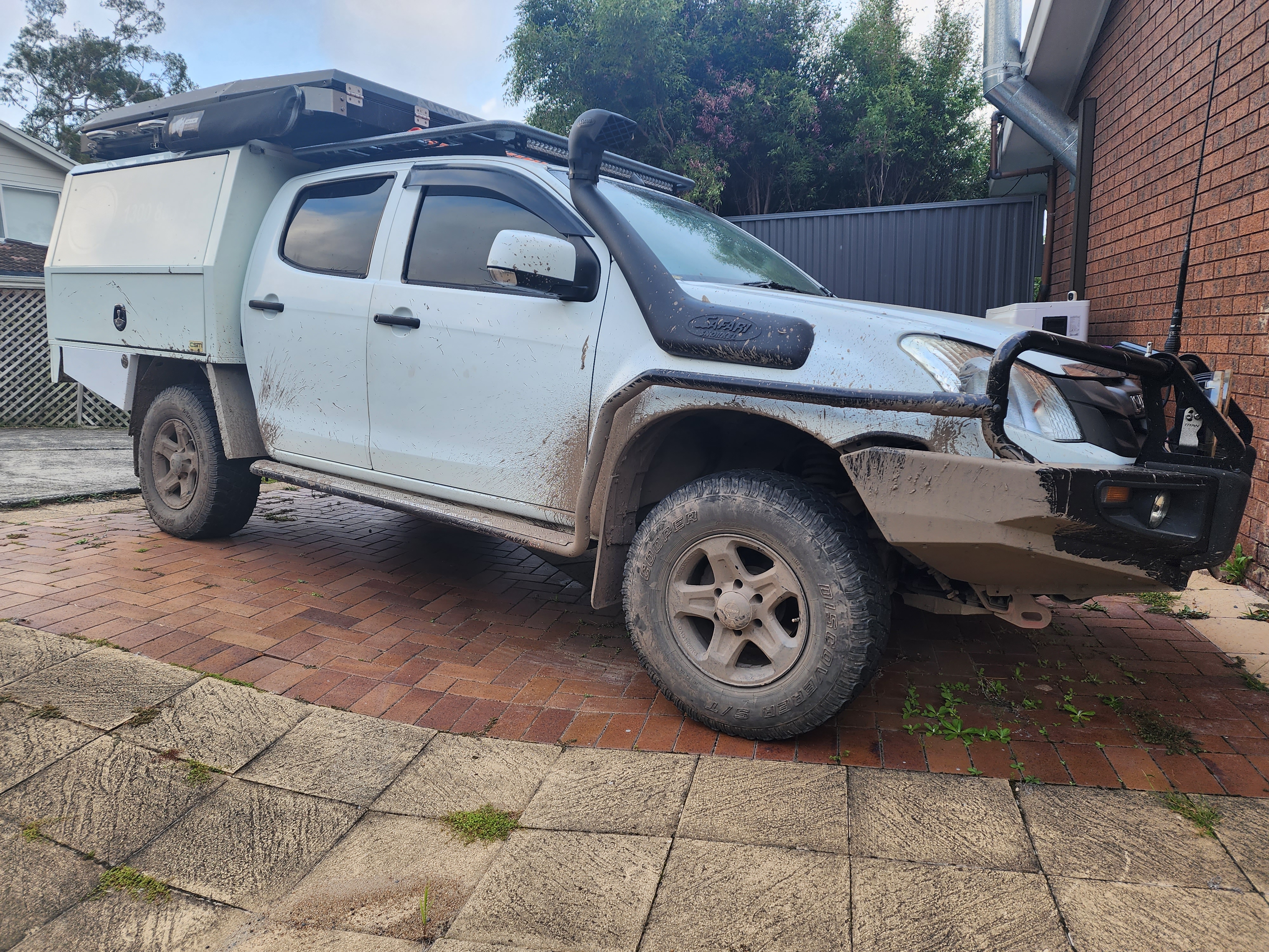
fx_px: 843
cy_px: 476
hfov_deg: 73.9
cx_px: 634
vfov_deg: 58.9
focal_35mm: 23
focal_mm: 6.4
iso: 32
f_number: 1.8
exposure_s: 1/180
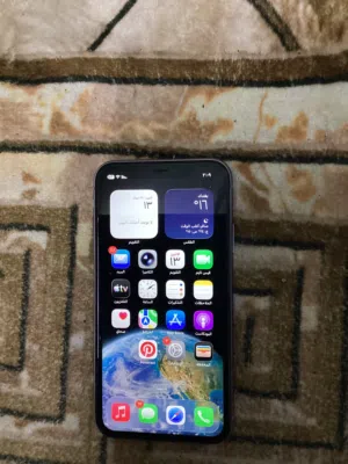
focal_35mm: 31
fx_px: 416
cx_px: 174
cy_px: 232
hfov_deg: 45.4
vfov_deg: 58.4
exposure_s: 1/60
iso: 250
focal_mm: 3.3
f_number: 2.4
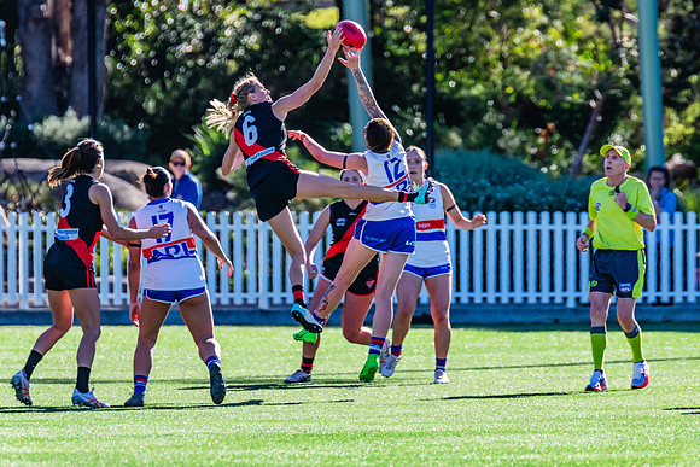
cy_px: 215
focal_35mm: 664
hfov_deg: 3.1
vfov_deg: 2.1
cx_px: 377
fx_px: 12918
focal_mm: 600
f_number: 8
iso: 800
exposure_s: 1/1250
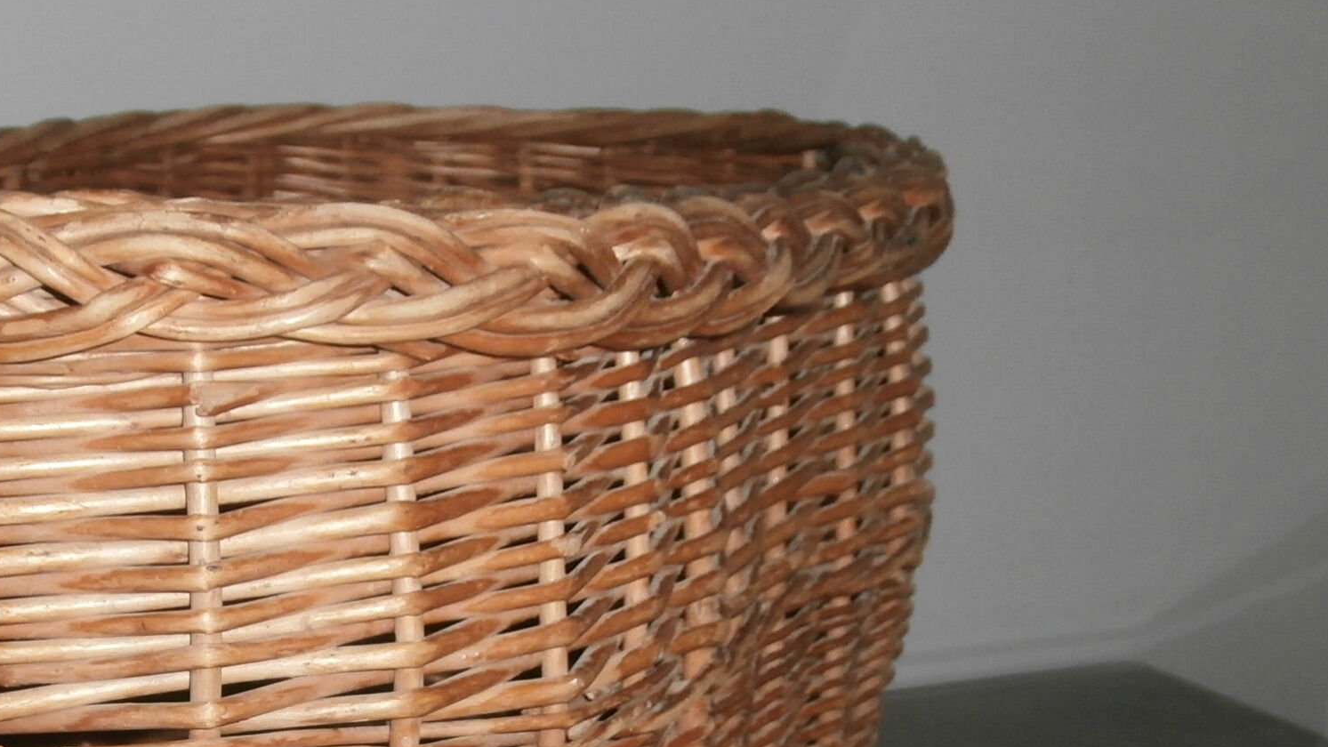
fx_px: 2500
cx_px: 288
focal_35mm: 71
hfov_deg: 29.2
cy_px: 807
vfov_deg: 16.5
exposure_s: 1/40
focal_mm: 6.67
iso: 200
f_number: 3.9
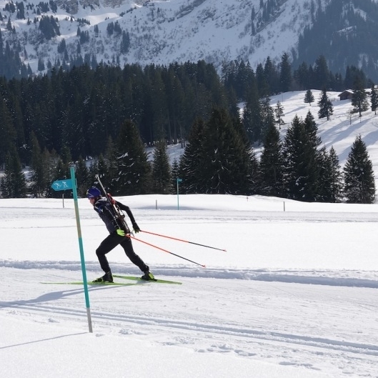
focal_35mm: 72
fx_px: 890
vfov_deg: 24.0
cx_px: 131
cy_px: 189
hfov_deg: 23.9
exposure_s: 1/1000
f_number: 5
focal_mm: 20.49
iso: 100
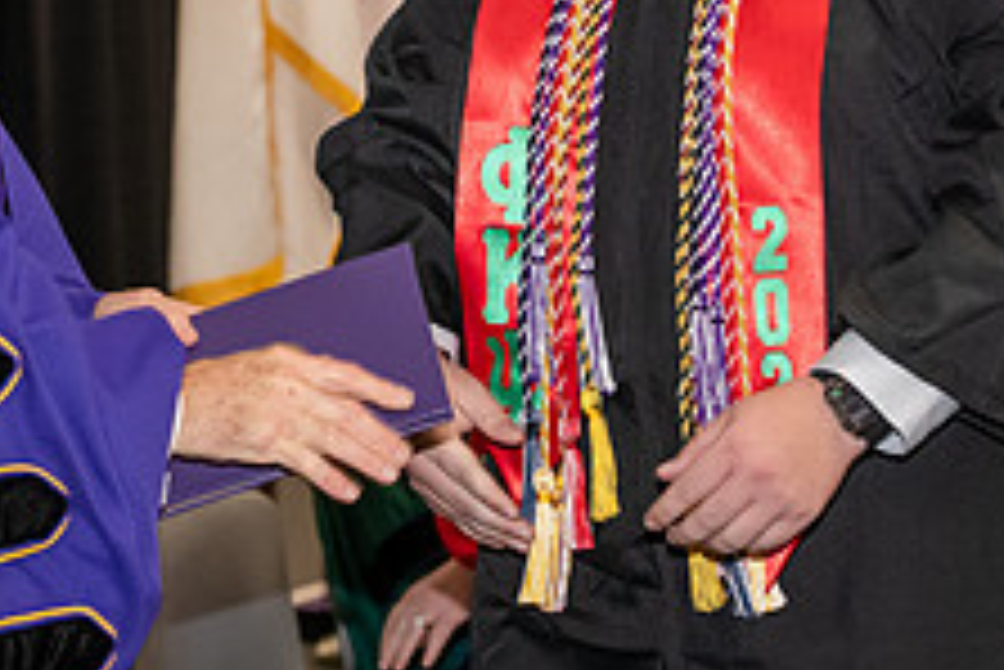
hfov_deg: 11.3
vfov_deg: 7.5
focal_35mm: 182
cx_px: 212
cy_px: -101
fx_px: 5079
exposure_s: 1/200
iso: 2500
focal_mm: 70
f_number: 5
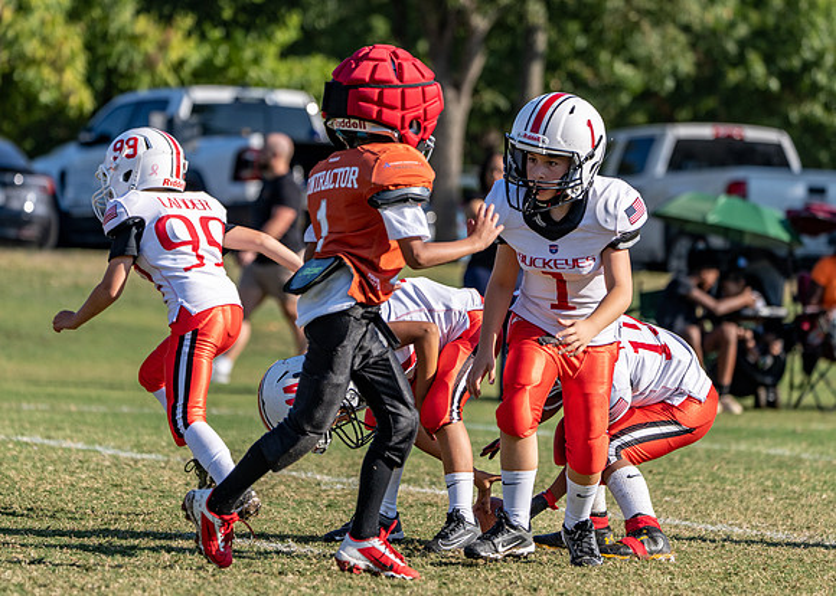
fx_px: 6833
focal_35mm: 288
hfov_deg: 7.0
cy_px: 292
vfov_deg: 5.0
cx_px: 415
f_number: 5.6
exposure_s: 1/1600
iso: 320
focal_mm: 238
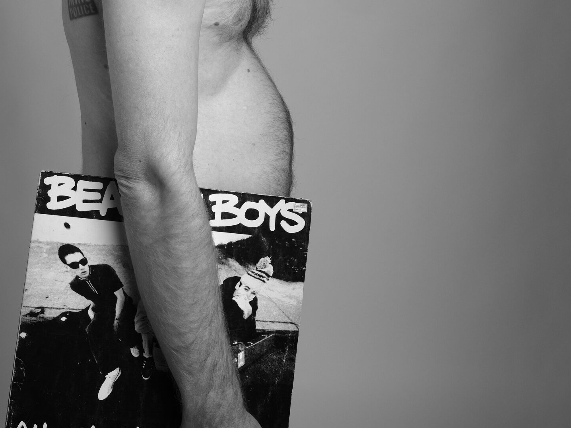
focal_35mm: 60
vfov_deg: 23.8
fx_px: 990
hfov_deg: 32.1
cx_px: 243
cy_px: 48
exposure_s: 1/200
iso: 160
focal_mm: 23
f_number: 11
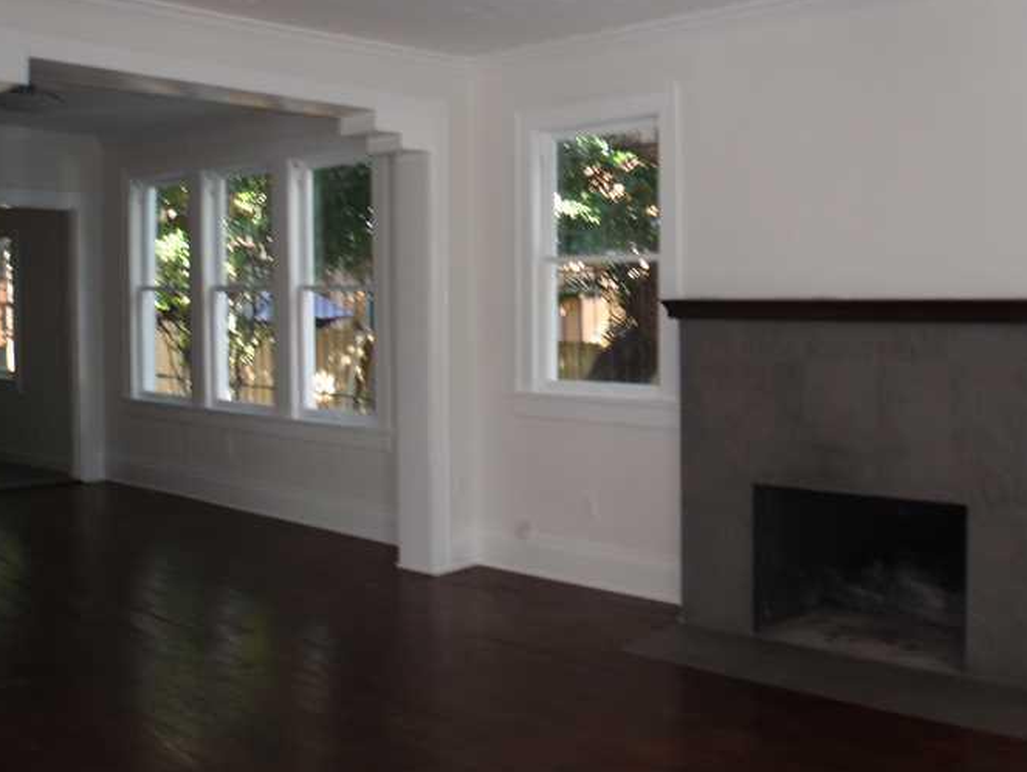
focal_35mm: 41
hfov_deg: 45.7
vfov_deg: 35.1
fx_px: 1217
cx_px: 576
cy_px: 310
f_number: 3.5
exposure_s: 1/40
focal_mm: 6.07
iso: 100
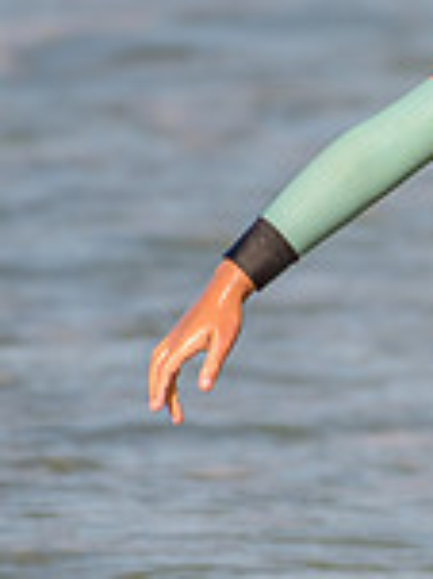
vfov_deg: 0.9
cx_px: 751
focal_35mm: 2269
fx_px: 37896
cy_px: 263
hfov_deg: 0.7
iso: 250
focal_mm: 500
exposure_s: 1/2000
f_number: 5.6
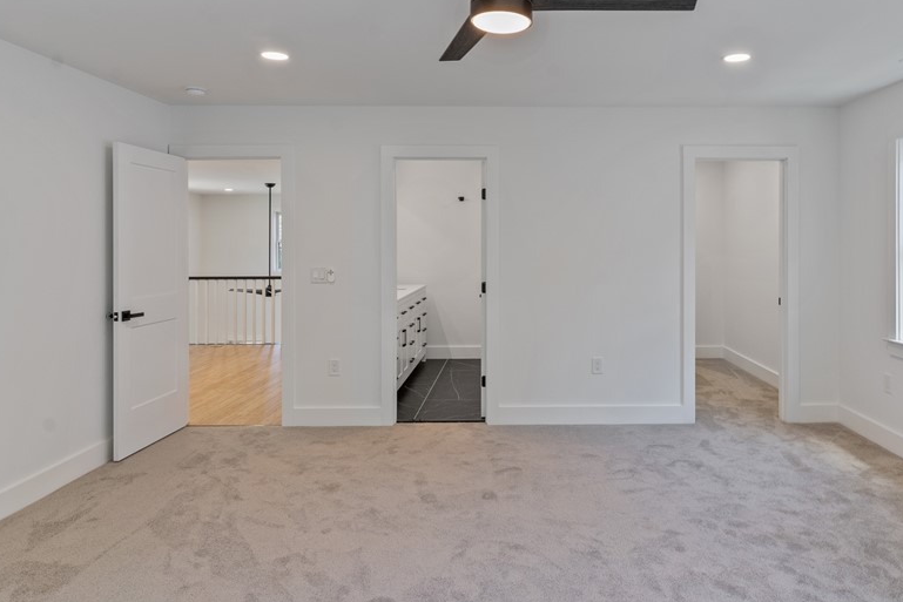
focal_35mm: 24
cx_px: 530
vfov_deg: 53.0
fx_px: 602
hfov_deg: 73.1
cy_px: 259
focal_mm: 17
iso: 640
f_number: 8
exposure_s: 1/40
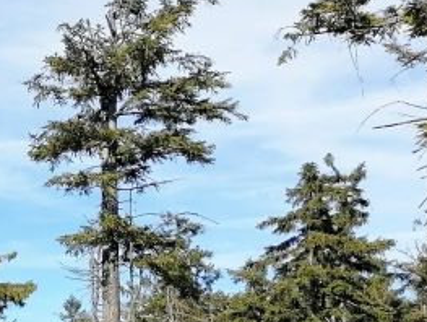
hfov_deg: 14.5
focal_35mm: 123
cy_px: 424
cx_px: -278
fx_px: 1519
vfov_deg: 11.7
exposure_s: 1/1350
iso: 50
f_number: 1.8
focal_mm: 4.75
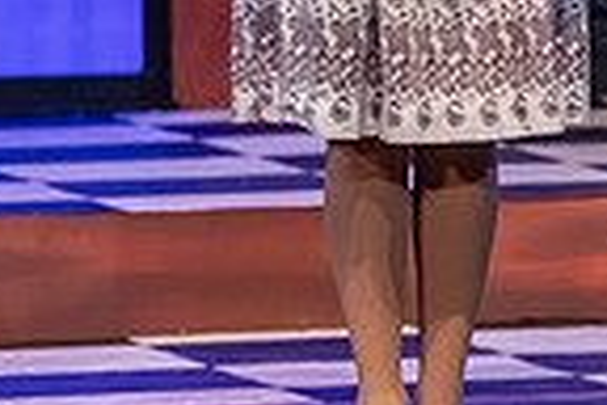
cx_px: 818
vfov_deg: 2.1
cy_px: -213
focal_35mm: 645
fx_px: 10875
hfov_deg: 3.2
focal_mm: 160
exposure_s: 1/200
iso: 2500
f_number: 3.2
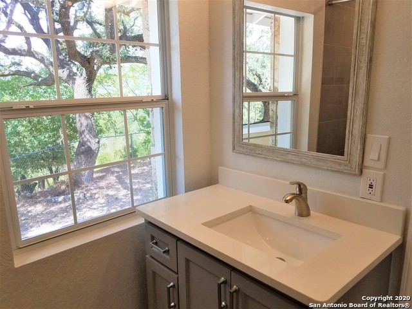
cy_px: 154
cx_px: 206
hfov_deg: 67.3
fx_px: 309
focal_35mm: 26
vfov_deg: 53.1
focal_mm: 4.2
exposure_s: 1/151
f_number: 1.7
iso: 40
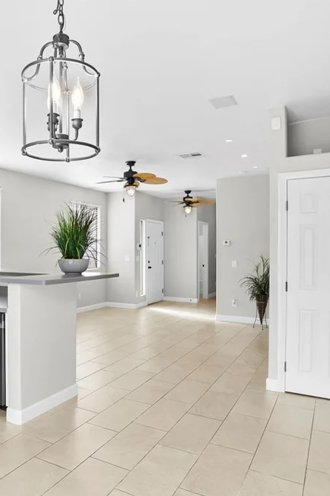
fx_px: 358
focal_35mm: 26
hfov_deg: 47.8
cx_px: 86
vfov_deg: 69.4
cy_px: 251
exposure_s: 1/10
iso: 800
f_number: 9
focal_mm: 17
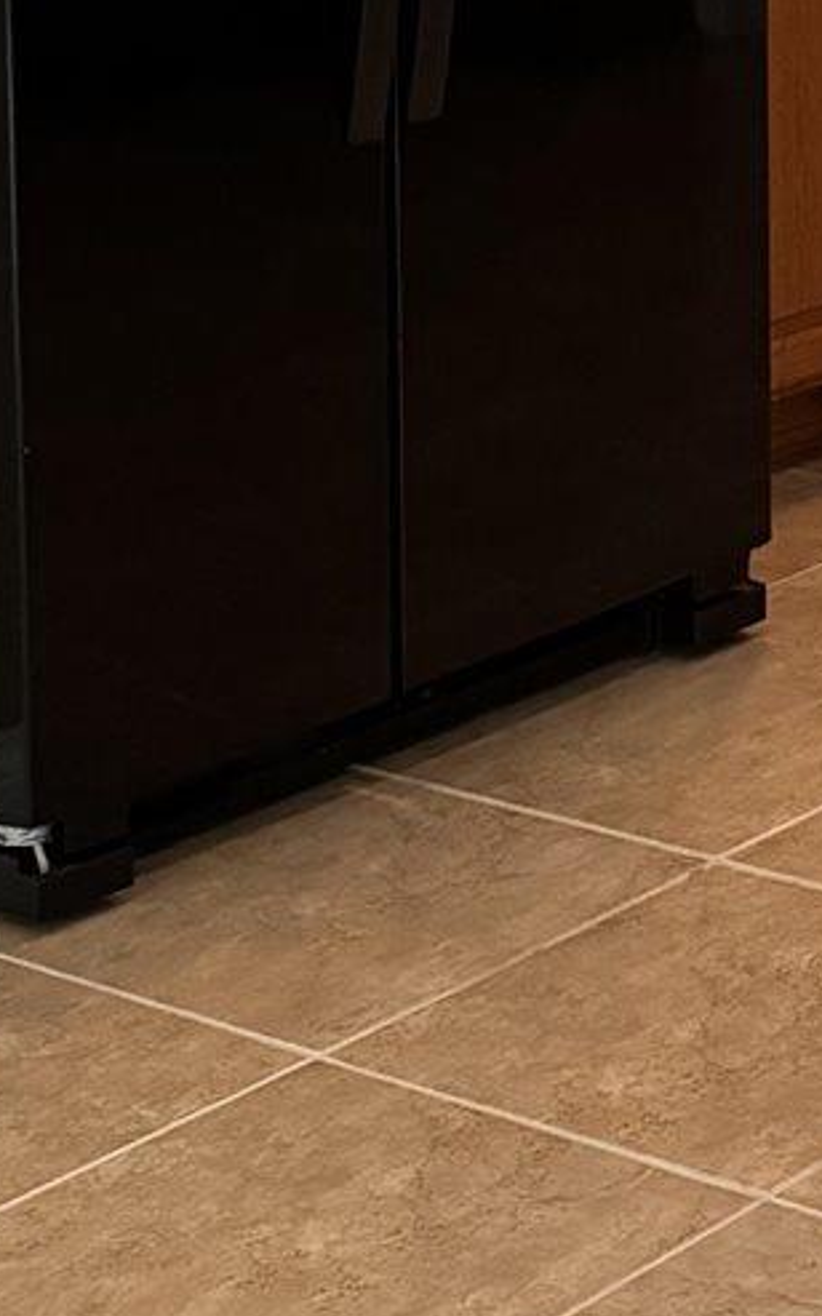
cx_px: 1497
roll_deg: +0.4
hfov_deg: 10.3
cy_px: -328
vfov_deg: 16.7
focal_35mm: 119
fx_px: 4267
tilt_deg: -5.9
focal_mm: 6.76
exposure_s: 1/60
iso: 640
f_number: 1.78
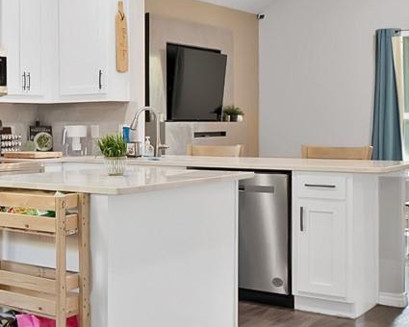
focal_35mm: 53
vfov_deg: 28.5
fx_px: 642
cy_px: 131
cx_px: -262
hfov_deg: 24.1
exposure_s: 1.6
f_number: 9
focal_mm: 12
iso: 640
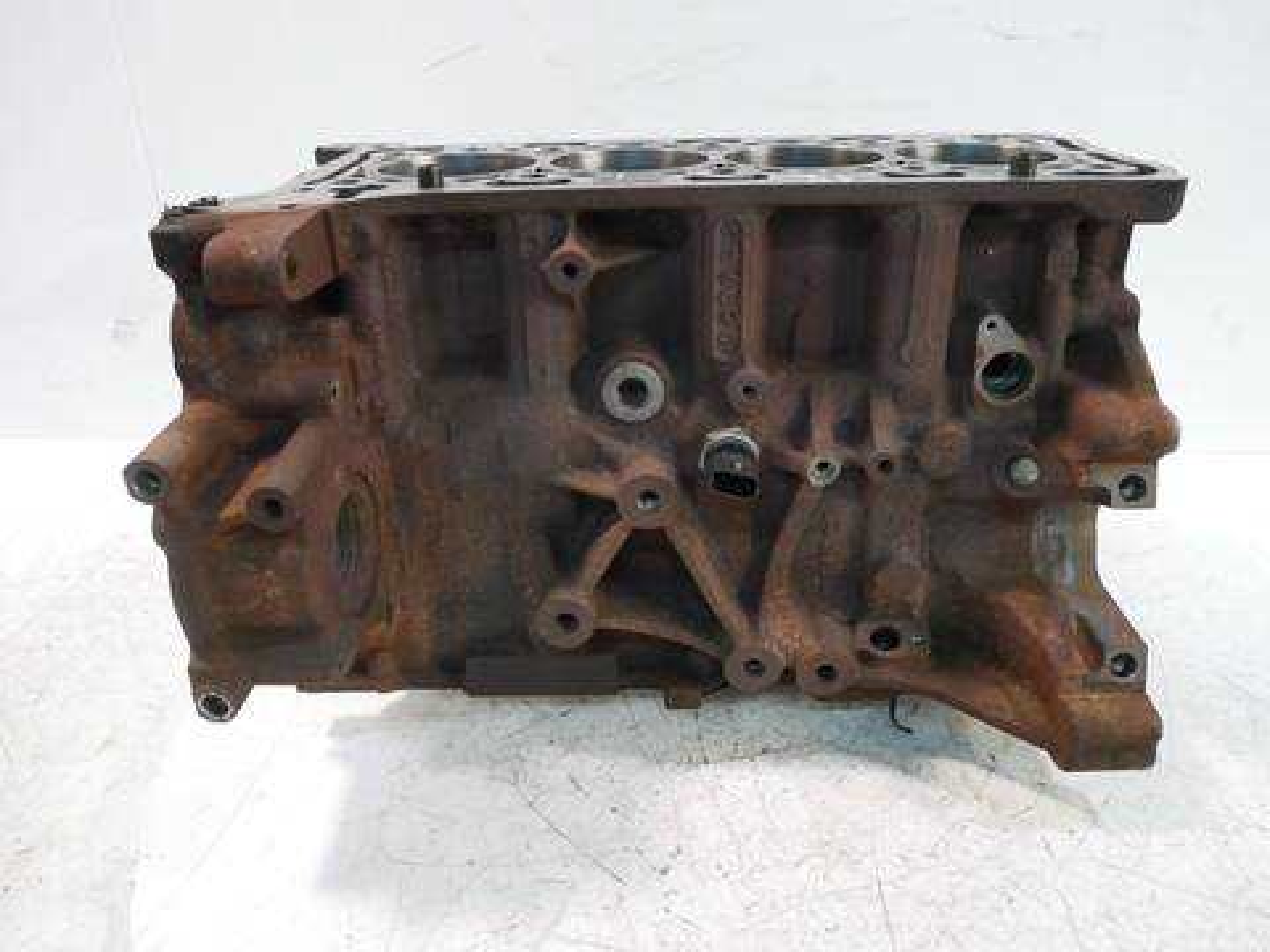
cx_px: 635
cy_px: 476
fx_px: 954
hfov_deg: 67.3
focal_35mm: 26
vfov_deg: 53.1
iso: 2500
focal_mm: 13
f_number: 3.5
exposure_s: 1/125
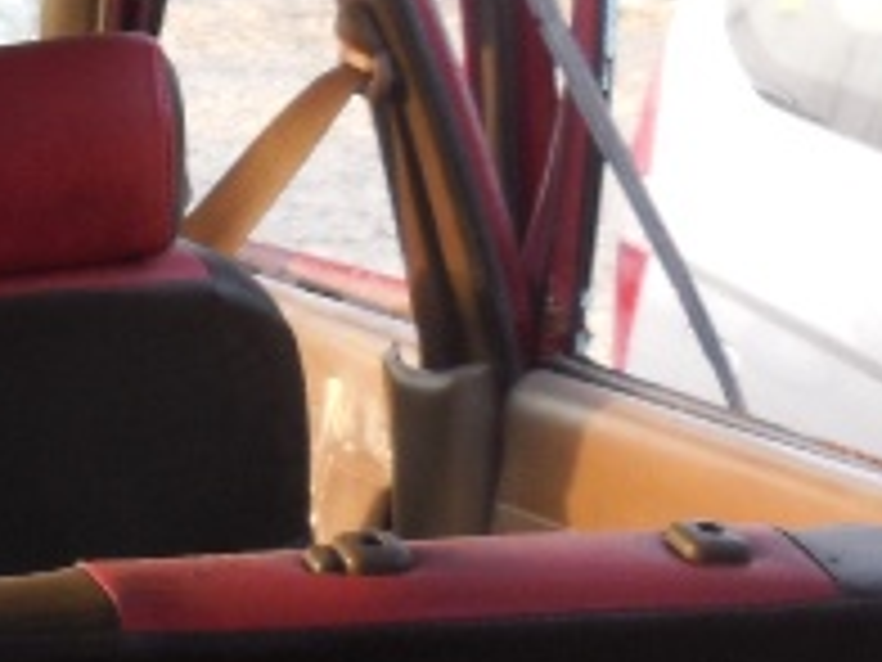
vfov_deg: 14.3
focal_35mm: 102
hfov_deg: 17.3
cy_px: 27
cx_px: -454
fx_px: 2599
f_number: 3.1
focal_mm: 4.5
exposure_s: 1/50
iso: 125
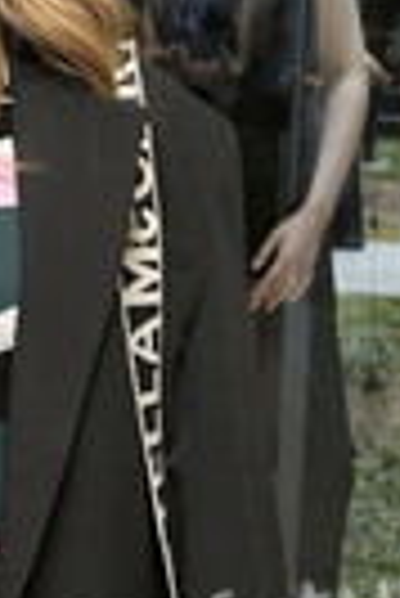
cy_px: 445
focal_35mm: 114
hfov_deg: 11.7
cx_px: -130
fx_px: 1895
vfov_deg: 17.8
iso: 2500
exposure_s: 1/160
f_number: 5.6
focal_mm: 38
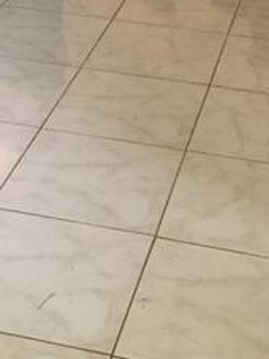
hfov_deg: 15.1
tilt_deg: -16.3
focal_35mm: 98
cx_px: 104
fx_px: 1016
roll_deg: -2.7
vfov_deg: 18.7
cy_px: -104
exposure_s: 1/30
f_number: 2.2
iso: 125
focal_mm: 4.15
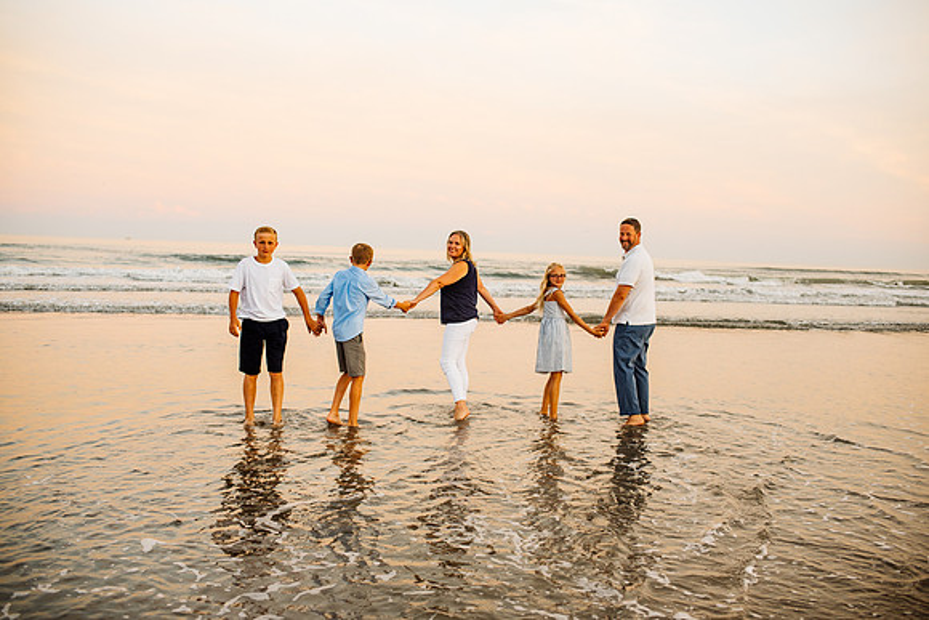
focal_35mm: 35
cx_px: 464
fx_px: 903
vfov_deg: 37.9
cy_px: 310
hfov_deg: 54.4
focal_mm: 35
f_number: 2.8
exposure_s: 1/320
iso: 320
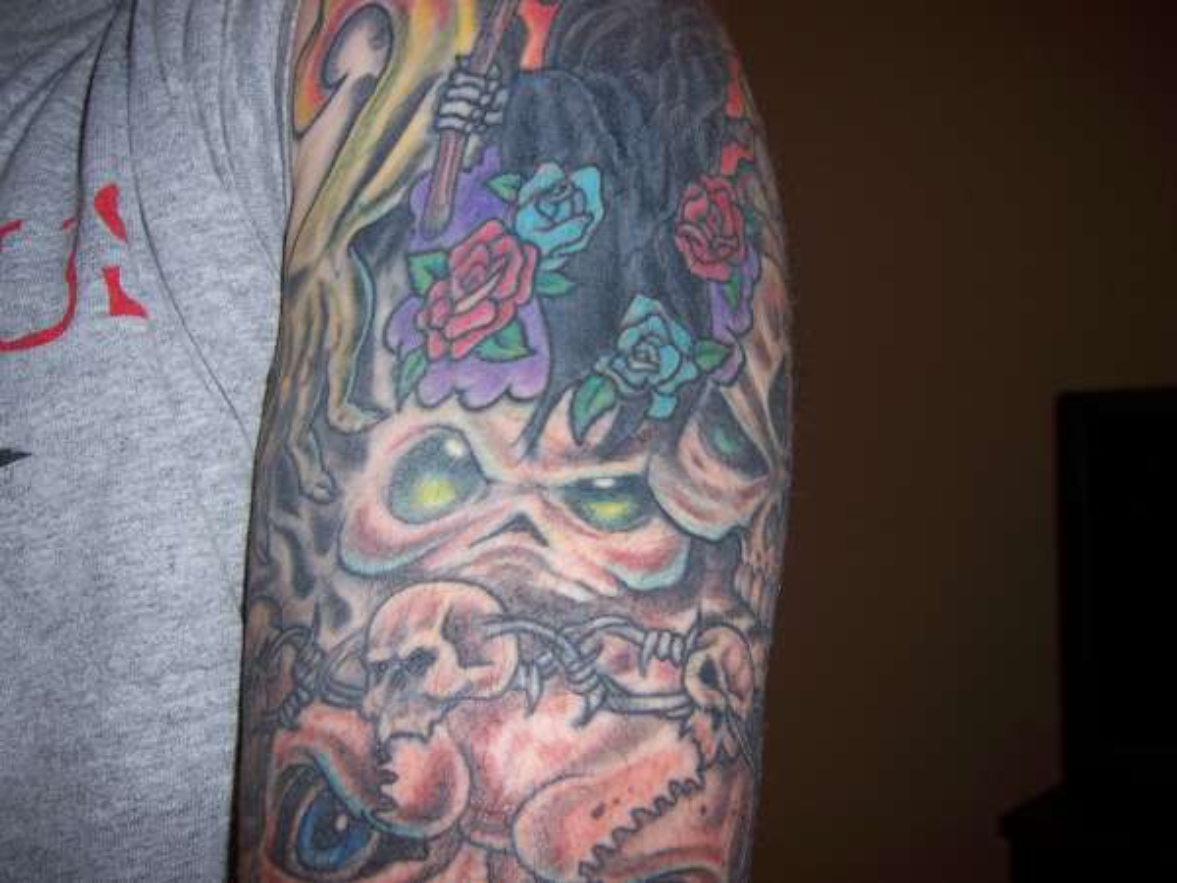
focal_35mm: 36
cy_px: 442
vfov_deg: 39.7
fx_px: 1224
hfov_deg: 51.4
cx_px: 588
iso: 80
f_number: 2.8
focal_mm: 6.2
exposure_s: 1/60
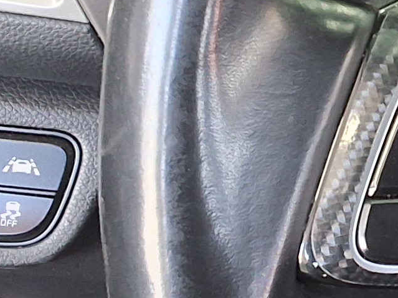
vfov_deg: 10.3
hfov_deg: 13.3
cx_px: 525
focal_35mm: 143
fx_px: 1644
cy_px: -4
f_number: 1.9
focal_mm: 2.91
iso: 160
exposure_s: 1/40
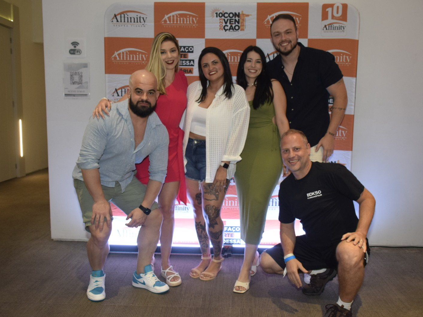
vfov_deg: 42.9
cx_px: 219
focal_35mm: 33
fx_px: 403
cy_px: 158
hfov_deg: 55.3
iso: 1250
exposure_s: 1/60
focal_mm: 20
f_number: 3.5
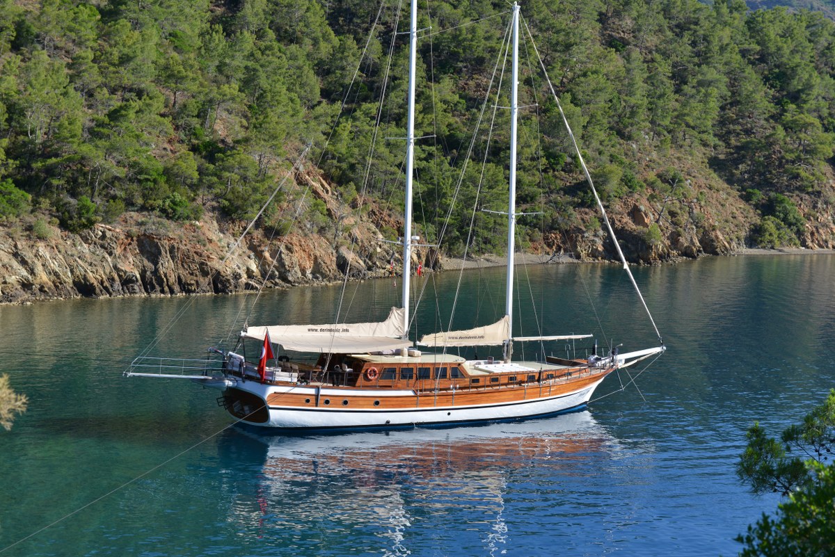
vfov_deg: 19.5
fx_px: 1624
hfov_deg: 28.8
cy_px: 278
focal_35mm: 70
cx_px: 418
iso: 100
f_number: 9
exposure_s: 1/320
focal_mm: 70
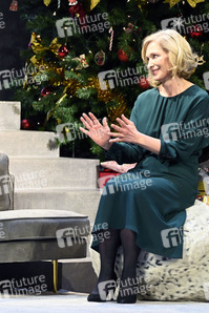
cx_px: -8
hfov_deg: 3.8
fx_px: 3157
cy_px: 156
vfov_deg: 5.7
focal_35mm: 363
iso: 5000
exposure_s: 1/400
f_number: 5.6
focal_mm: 240
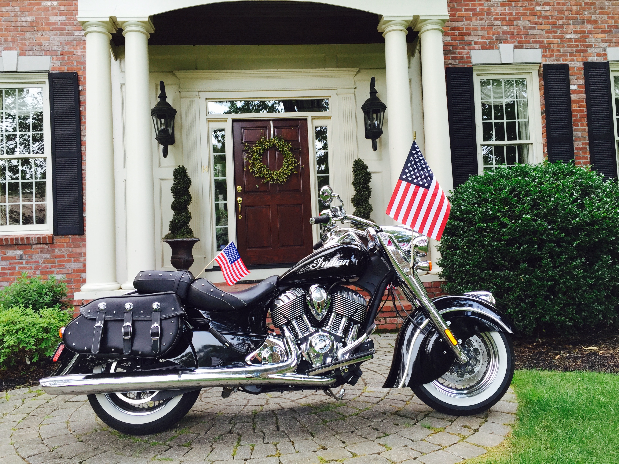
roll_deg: +2.2
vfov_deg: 48.2
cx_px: 310
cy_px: 232
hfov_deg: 61.7
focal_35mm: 29
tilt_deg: +1.0
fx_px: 519
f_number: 2.2
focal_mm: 4.15
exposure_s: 1/120
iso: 50
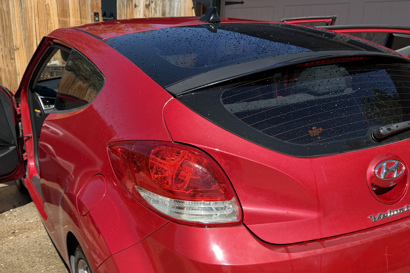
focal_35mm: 38
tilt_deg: -23.7
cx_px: 201
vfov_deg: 34.1
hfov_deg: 50.7
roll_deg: -1.5
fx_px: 433
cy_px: 213
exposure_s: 1/3021
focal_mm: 6.76
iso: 80
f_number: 1.78
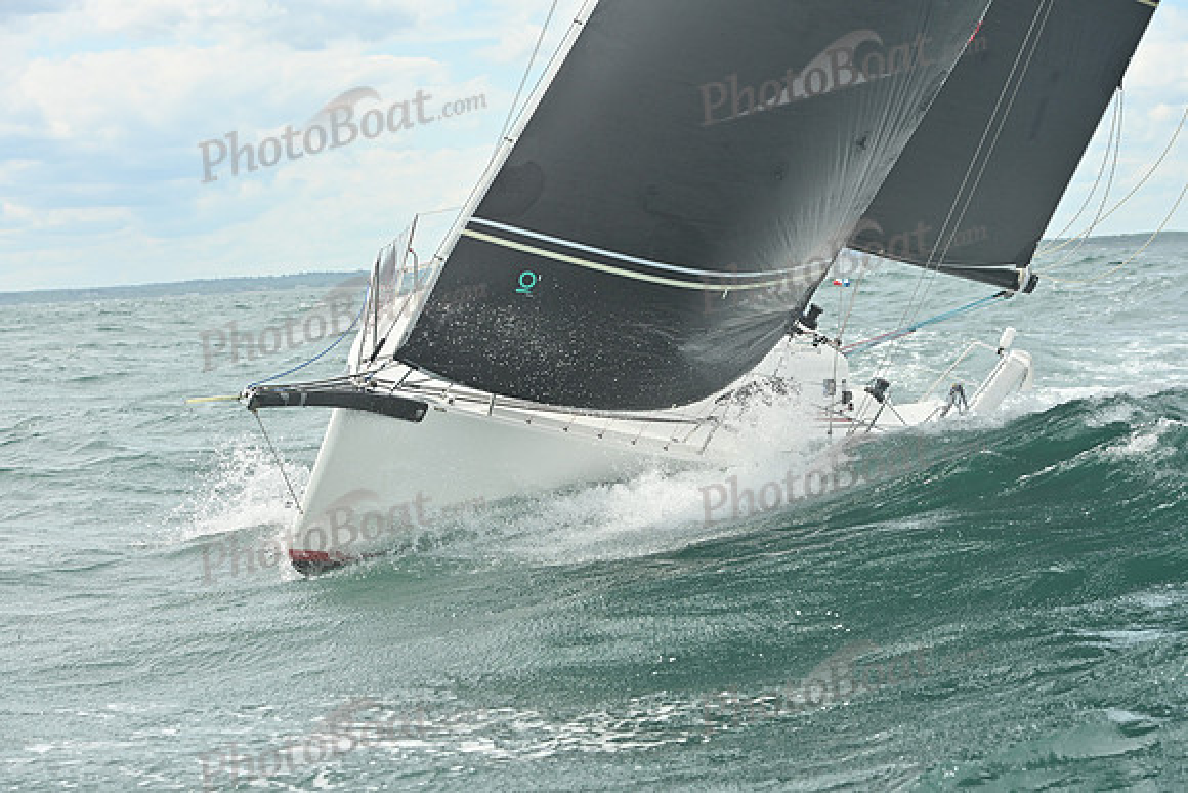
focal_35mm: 82
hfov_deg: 24.8
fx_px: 2707
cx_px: 594
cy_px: 396
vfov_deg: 16.7
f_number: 7.1
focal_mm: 82
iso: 320
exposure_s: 1/1250
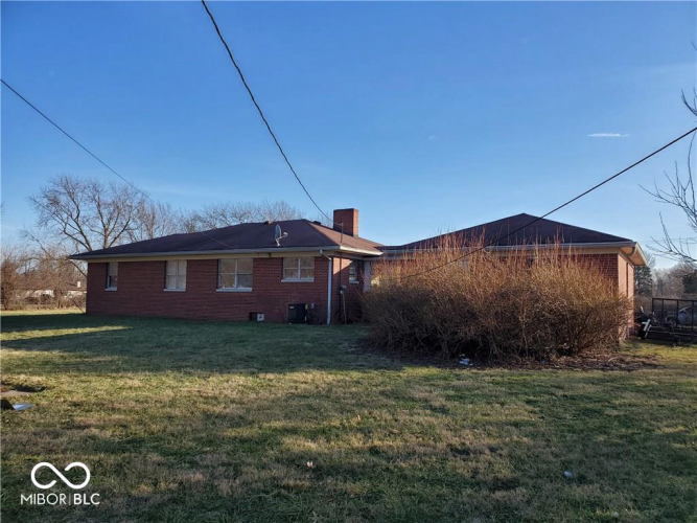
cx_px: 348
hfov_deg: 67.3
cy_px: 262
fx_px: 523
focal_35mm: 26
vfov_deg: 53.0
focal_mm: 4.3
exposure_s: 1/773
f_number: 2.4
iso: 50
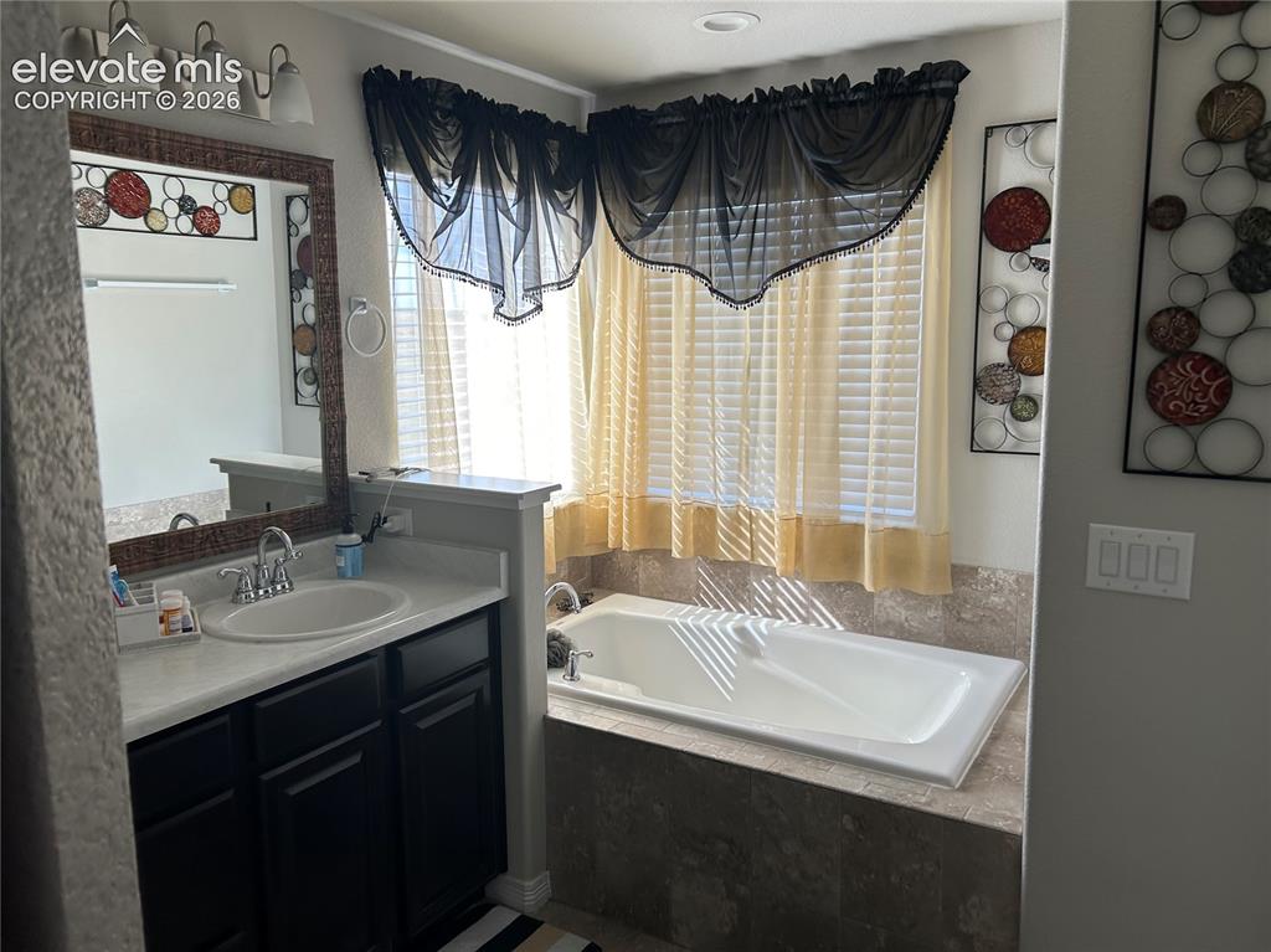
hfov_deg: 67.3
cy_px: 476
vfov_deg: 53.0
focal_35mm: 26
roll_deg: +1.2
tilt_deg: -7.4
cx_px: 636
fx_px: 954
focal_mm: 5.7
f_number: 1.5
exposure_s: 1/153
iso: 40
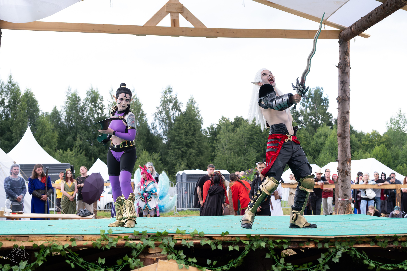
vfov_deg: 25.5
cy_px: 136
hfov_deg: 37.5
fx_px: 599
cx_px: 204
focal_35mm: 53
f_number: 3.6
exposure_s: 1/640
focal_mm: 35.3
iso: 800
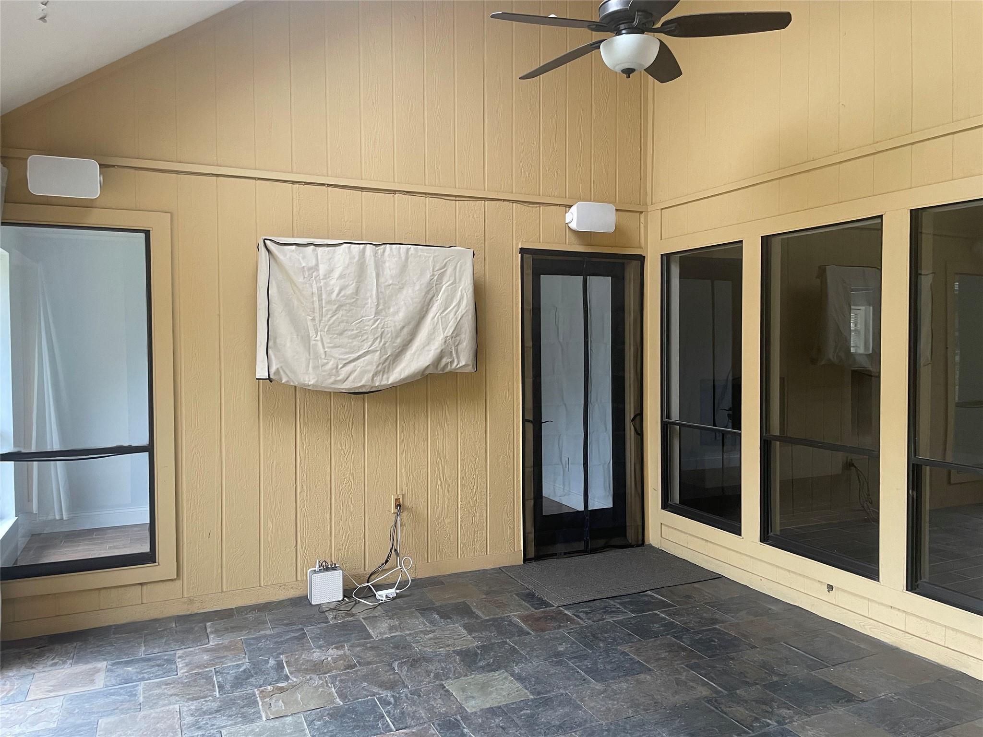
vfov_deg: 53.1
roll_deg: +0.5
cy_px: 368
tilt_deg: -1.8
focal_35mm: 26
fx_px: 738
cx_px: 492
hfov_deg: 67.3
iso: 125
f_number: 1.6
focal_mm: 4.2
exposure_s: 1/68
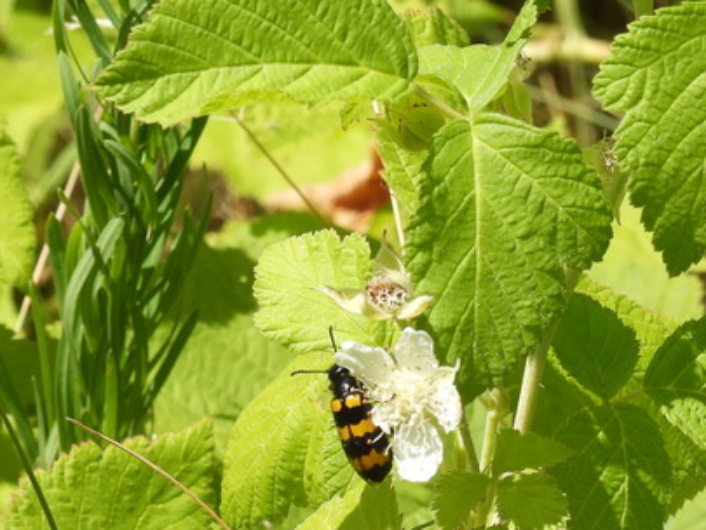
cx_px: 348
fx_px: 7304
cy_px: 368
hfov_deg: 5.5
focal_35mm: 358
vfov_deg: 4.2
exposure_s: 1/400
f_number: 5.6
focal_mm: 30.3
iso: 100
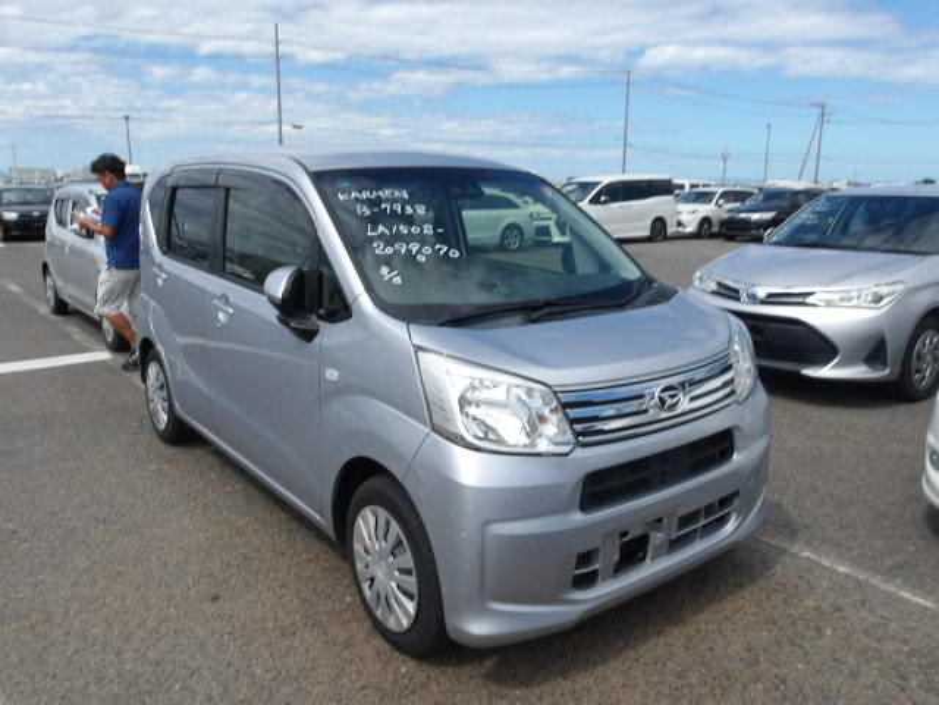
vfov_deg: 51.4
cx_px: 470
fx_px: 732
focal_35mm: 27
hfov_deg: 65.3
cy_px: 352
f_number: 10.4
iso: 100
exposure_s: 1/122
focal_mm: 4.9
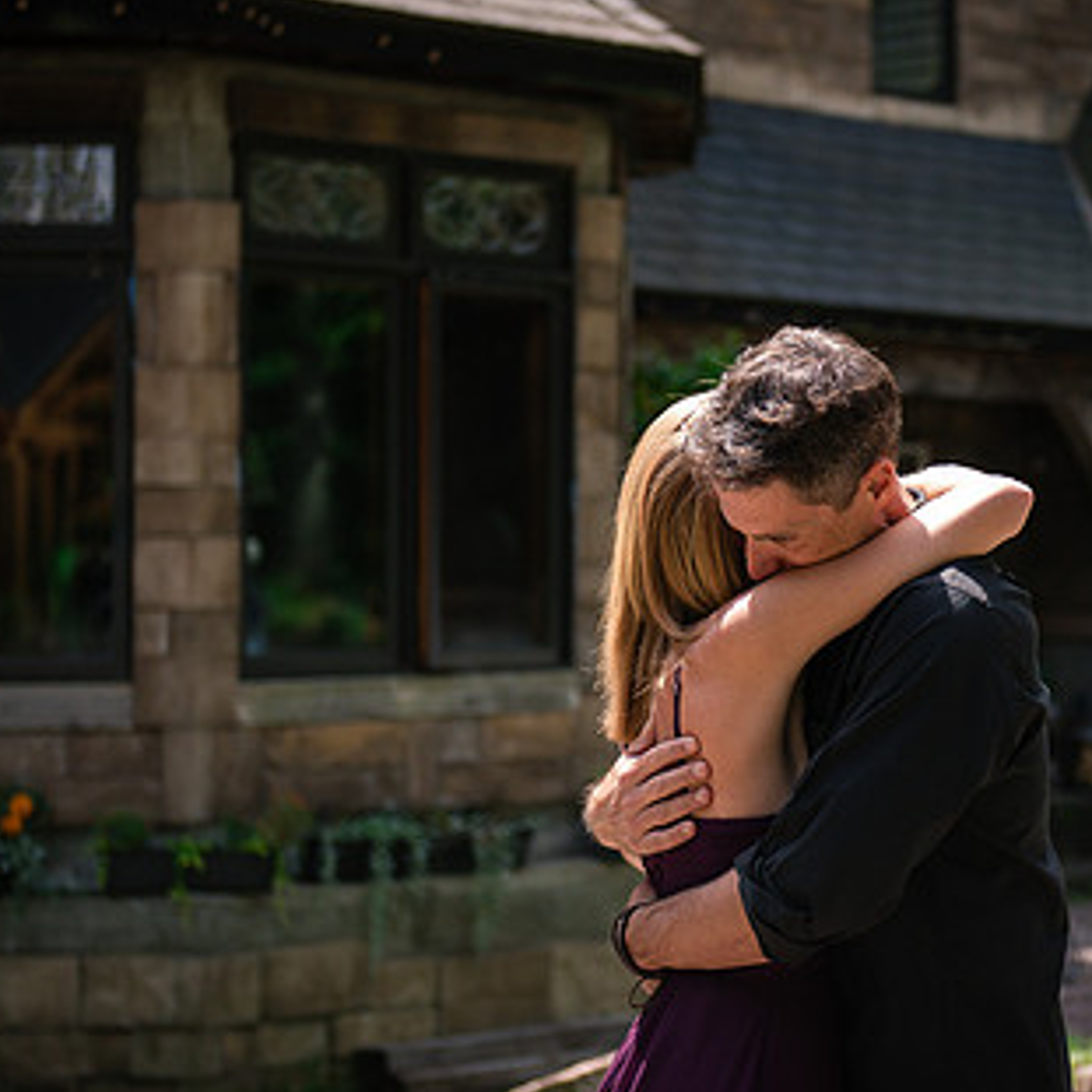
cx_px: 818
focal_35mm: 101
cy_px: 509
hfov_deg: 17.1
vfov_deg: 17.2
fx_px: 3605
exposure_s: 1/2000
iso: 500
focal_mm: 55
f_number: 2.8
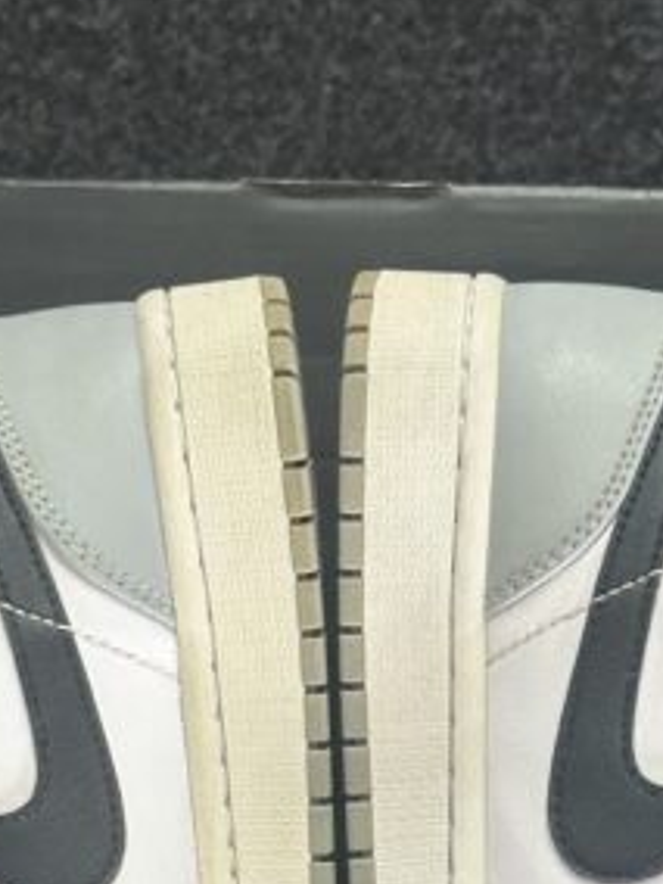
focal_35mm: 135
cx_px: 364
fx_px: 3448
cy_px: 994
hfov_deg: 11.0
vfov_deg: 14.3
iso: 125
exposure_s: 1/50
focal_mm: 6.86
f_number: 1.78
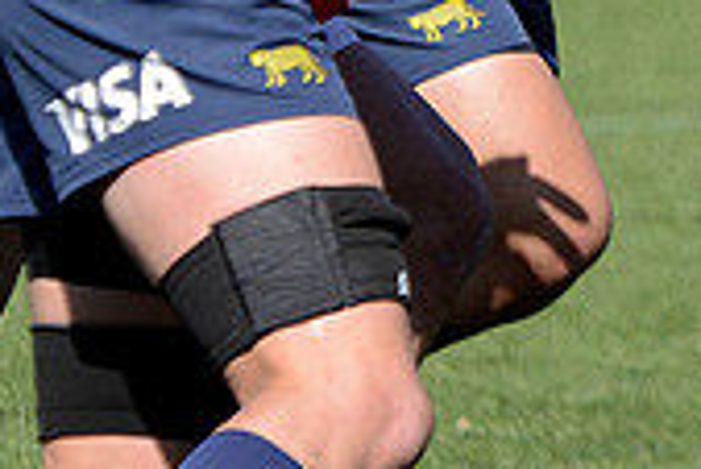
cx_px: 568
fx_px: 11381
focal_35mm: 584
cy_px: -313
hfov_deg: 3.5
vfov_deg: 2.4
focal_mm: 170
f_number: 4
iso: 400
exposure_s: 1/1600
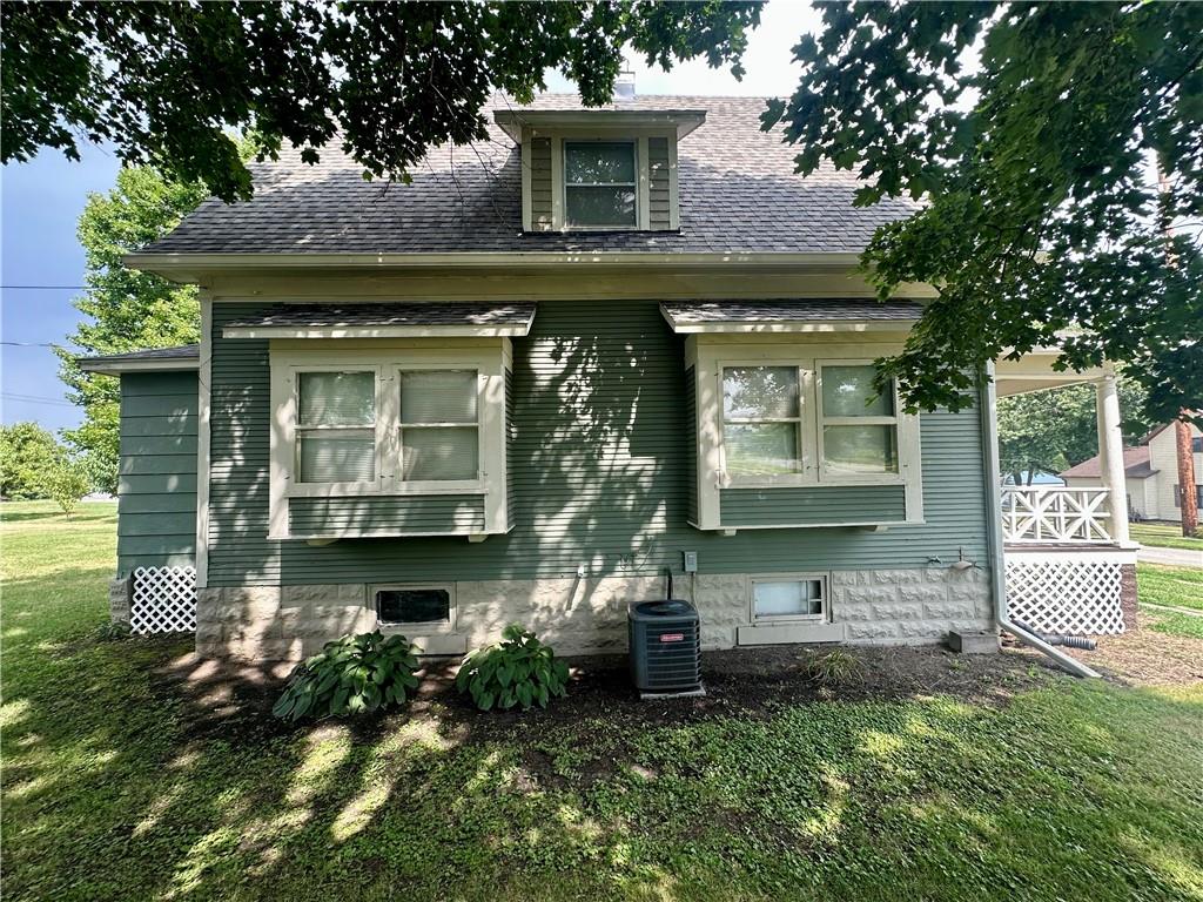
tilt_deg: +2.4
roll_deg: +0.7
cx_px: 602
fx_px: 487
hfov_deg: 102.1
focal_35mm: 14
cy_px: 451
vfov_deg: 85.7
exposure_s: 1/180
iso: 40
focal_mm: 2.22
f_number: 2.2
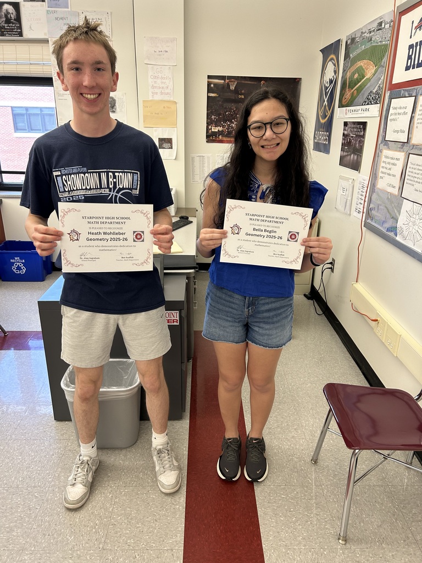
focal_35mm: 26
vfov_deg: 67.3
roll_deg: -1.4
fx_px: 423
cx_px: 211
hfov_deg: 53.1
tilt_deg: -19.9
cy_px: 282
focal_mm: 5.7
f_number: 1.5
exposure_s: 1/60
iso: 100
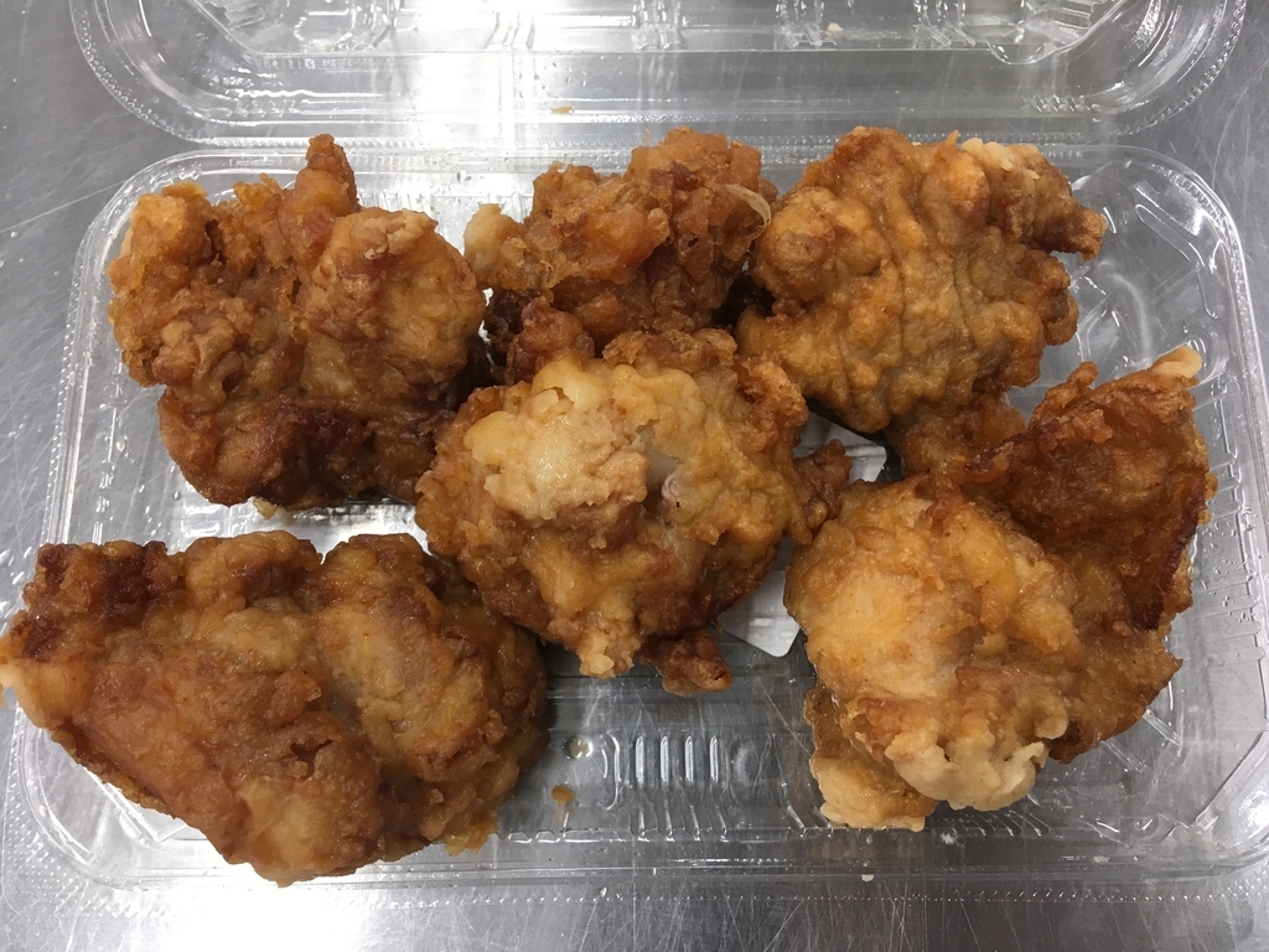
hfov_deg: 61.7
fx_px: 1063
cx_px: 634
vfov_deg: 48.2
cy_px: 476
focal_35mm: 29
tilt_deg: -76.4
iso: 40
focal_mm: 4.15
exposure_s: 1/30
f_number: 2.2
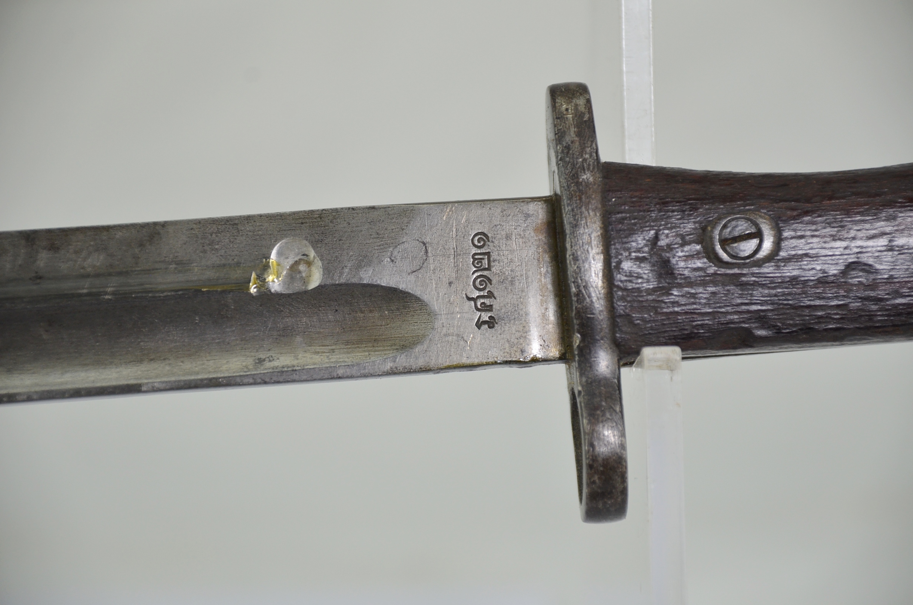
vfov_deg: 6.8
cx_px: 456
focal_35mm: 202
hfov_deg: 10.2
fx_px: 5125
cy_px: 302
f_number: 5.6
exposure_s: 1/250
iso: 500
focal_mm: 135
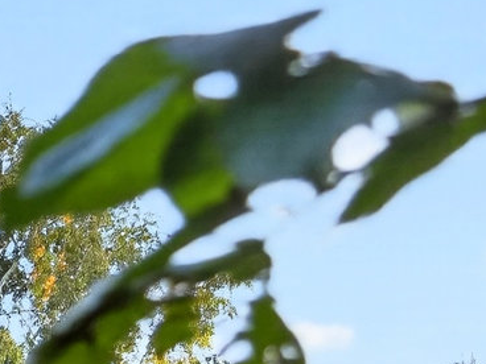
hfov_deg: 9.6
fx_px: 1783
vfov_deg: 10.9
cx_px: -1167
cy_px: 673
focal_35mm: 127
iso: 400
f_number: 2.8
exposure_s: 1/500
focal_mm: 19
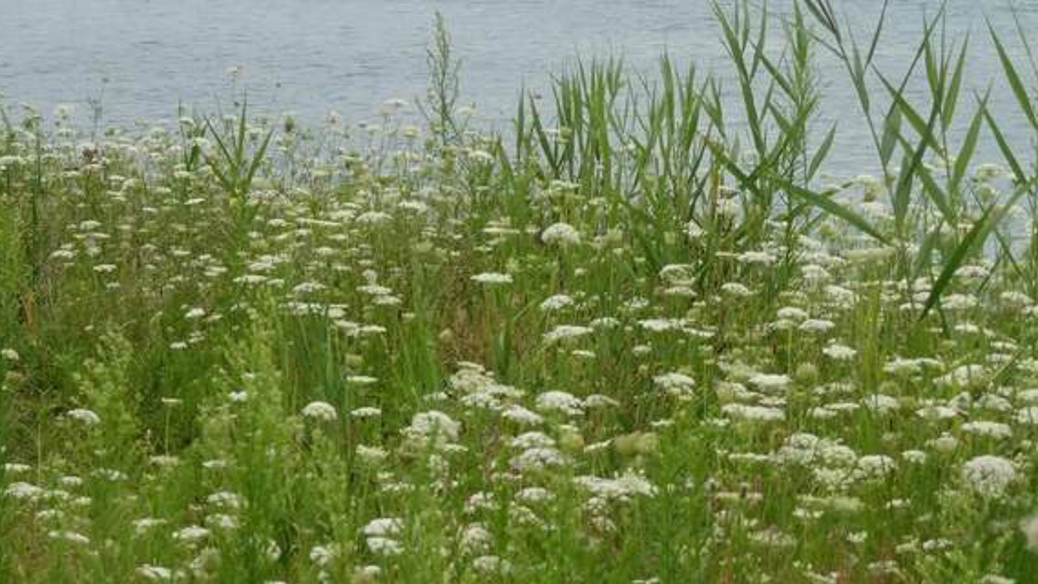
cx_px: 573
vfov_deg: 7.4
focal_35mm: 165
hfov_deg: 13.0
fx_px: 4541
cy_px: 194
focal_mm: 25.7
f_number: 5.6
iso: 125
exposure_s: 1/500
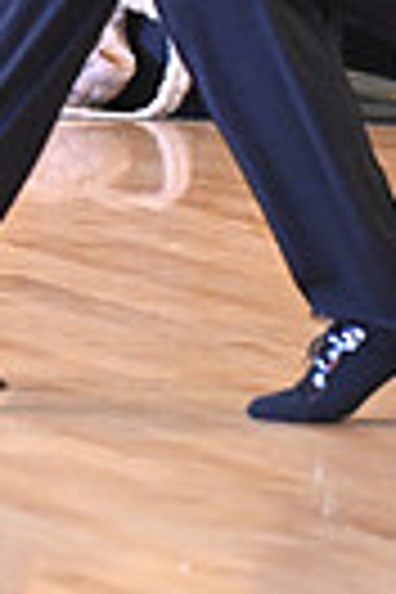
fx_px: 14535
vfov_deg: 2.3
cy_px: -243
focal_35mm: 881
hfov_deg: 1.6
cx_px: -218
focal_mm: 200
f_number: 5
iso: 6400
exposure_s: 1/320
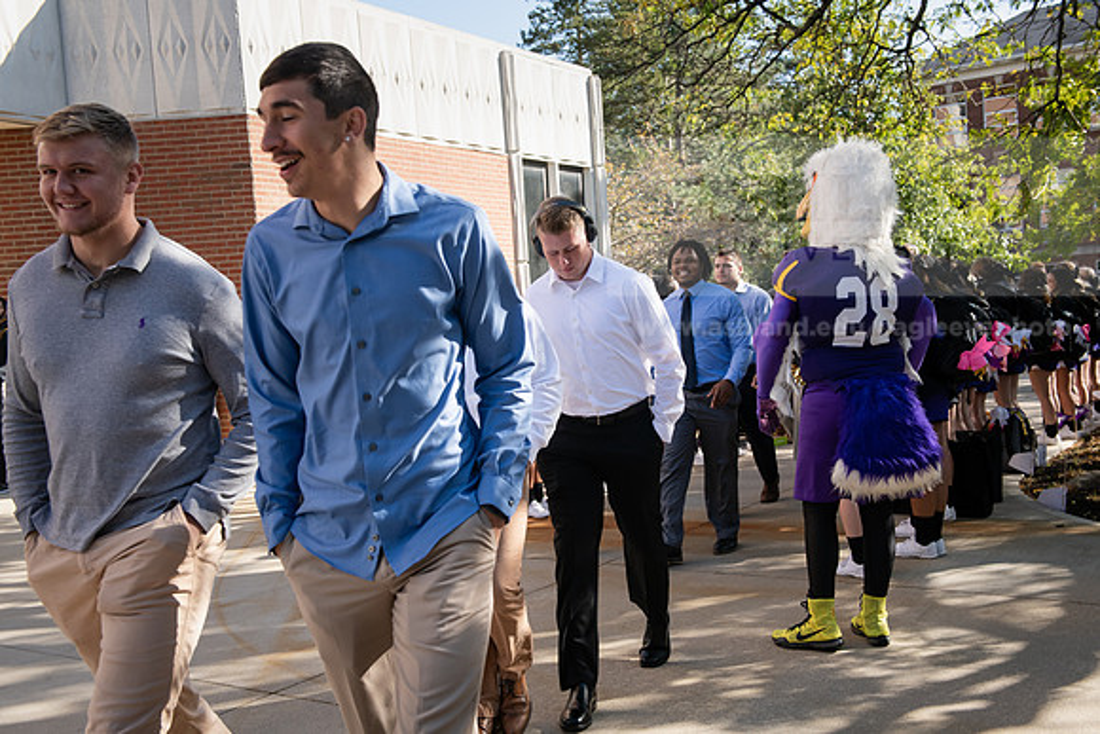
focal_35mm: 38
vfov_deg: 35.1
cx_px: 550
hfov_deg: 50.7
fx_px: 1161
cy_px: 367
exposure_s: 1/500
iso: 400
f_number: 6.3
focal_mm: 38
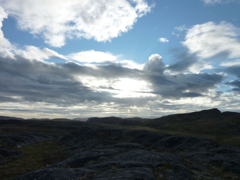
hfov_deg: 69.4
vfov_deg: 54.9
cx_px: 120
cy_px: 90
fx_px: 173
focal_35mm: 25
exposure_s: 1/500
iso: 125
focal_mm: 4.1
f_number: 5.6
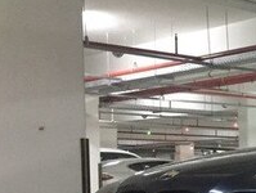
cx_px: 399
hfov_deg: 17.9
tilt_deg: -2.2
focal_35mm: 96
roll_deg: +0.6
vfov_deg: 15.1
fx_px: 711
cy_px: 201
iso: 500
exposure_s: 1/17
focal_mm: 4.15
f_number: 2.2
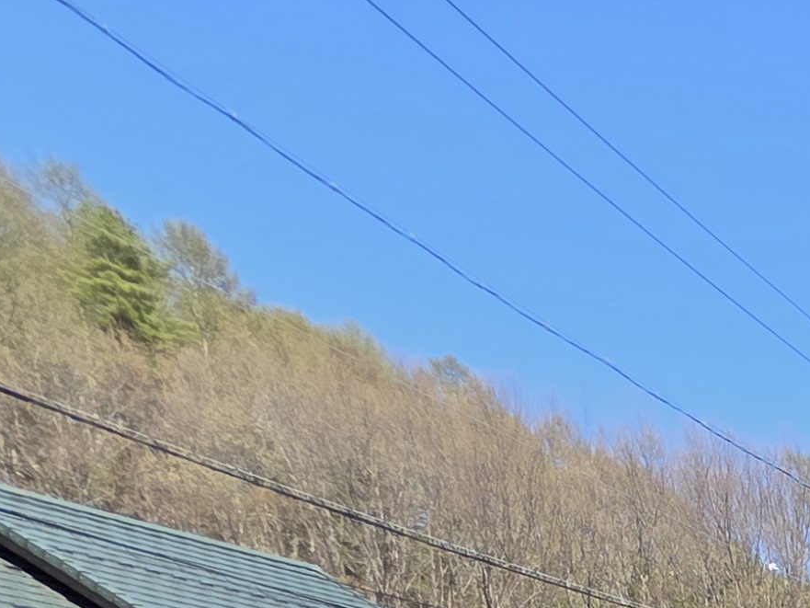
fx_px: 1381
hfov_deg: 18.9
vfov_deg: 16.1
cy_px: 1348
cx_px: 1638
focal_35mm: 59
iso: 40
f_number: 1.9
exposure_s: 1/871
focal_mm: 2.2
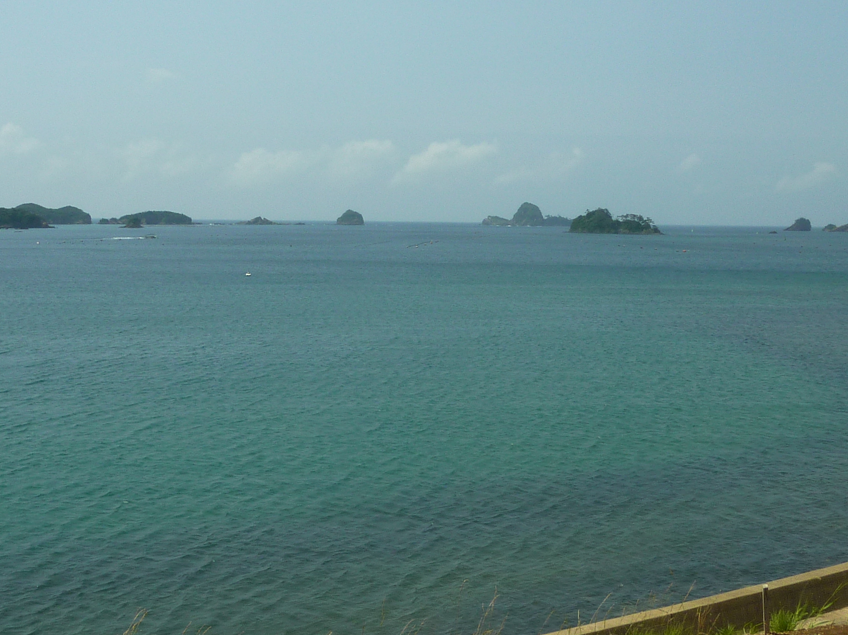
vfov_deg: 28.0
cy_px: 317
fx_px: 1274
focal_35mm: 52
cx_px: 431
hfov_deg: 36.8
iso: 80
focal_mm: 4.7
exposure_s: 1/500
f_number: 5
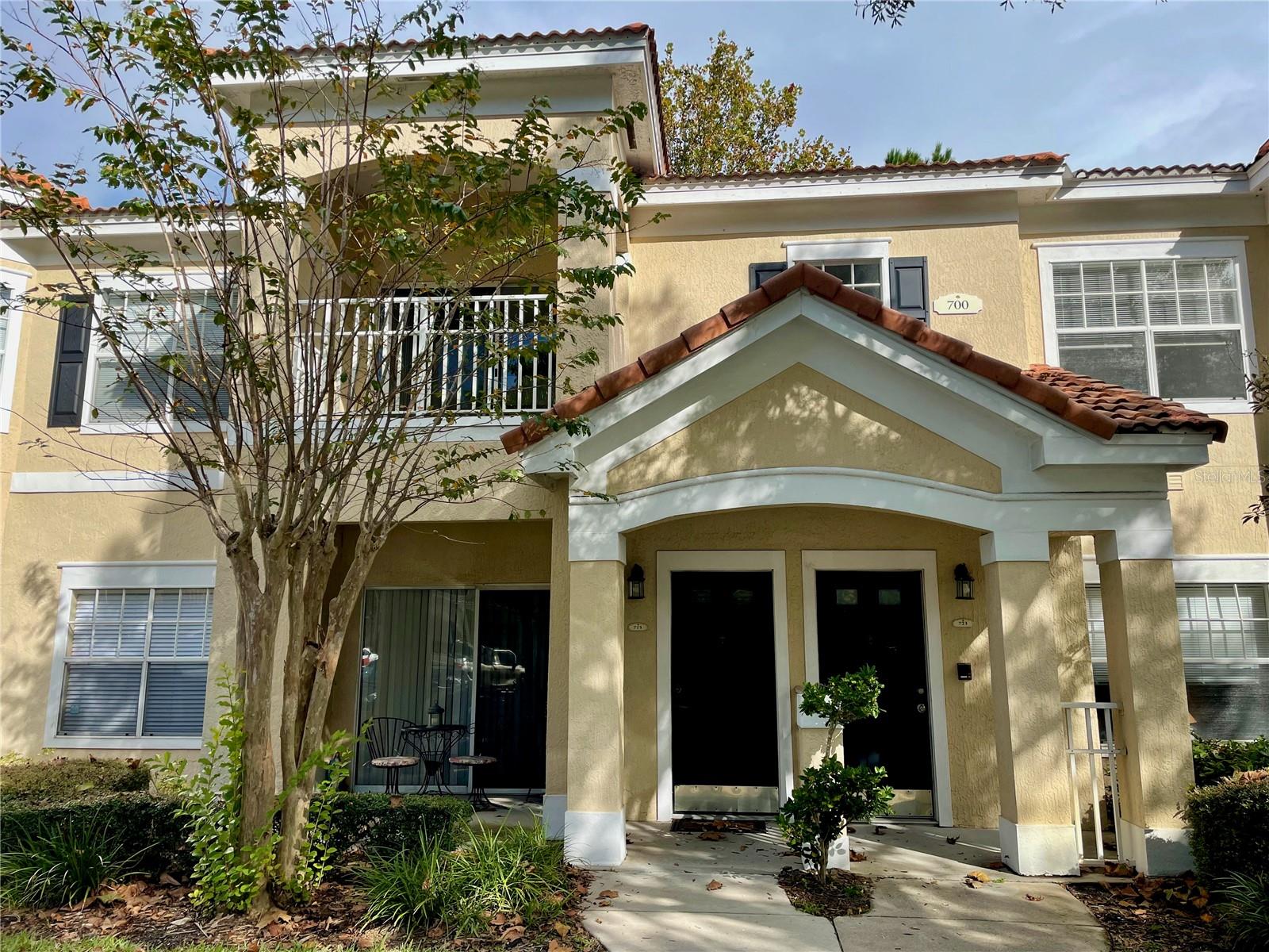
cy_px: 476
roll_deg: -0.7
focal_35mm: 26
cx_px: 634
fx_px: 953
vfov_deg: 53.1
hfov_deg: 67.3
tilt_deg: +10.5
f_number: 1.6
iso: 32
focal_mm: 4.2
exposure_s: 1/2747
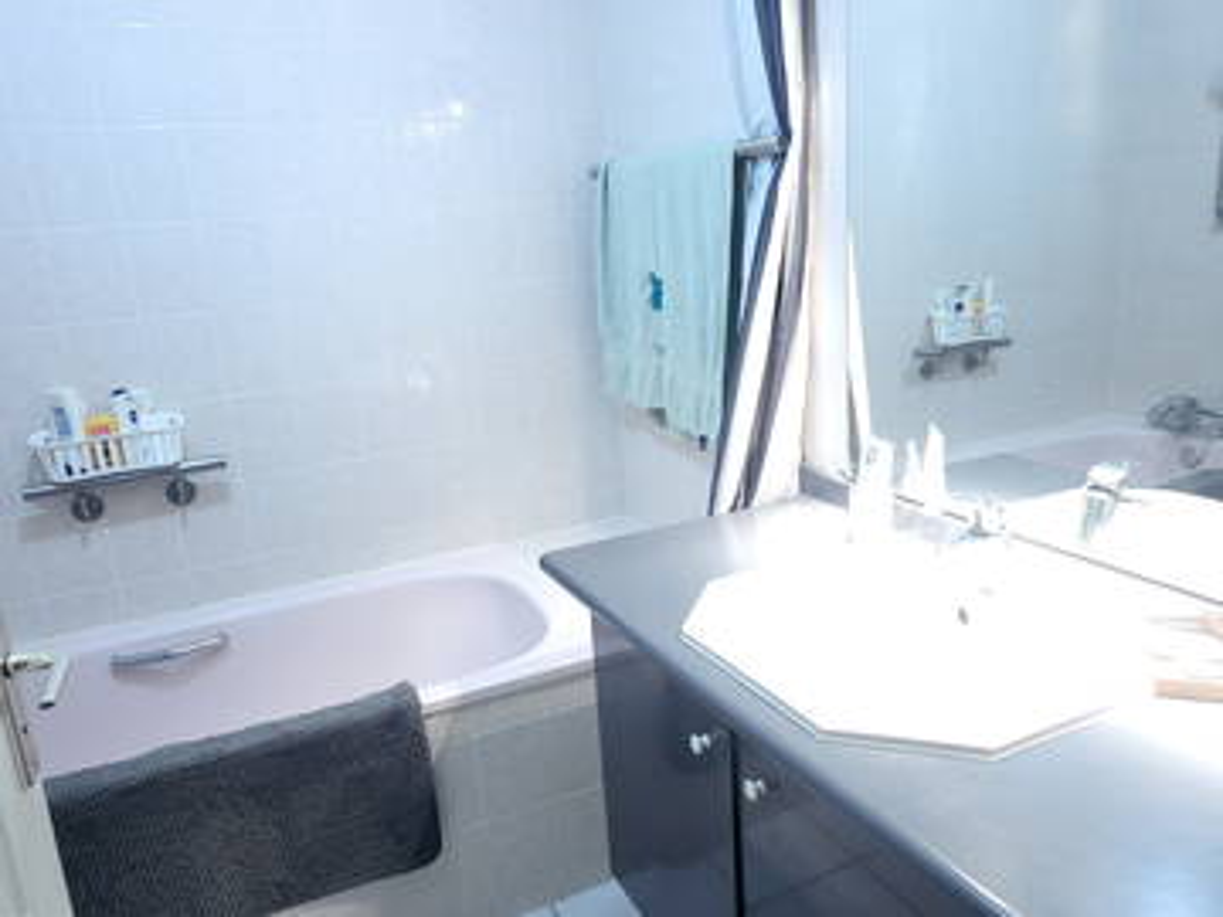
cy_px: 458
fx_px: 919
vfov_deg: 53.1
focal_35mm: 26
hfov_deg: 67.3
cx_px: 612
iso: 640
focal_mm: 4.25
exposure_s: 1/33
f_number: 1.8
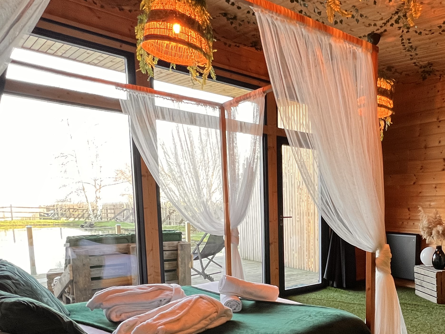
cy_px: 253
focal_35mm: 28
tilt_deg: -7.5
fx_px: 360
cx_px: 361
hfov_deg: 58.2
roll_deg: +0.0
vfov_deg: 47.7
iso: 250
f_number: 1.8
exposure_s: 1/100
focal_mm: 1.57
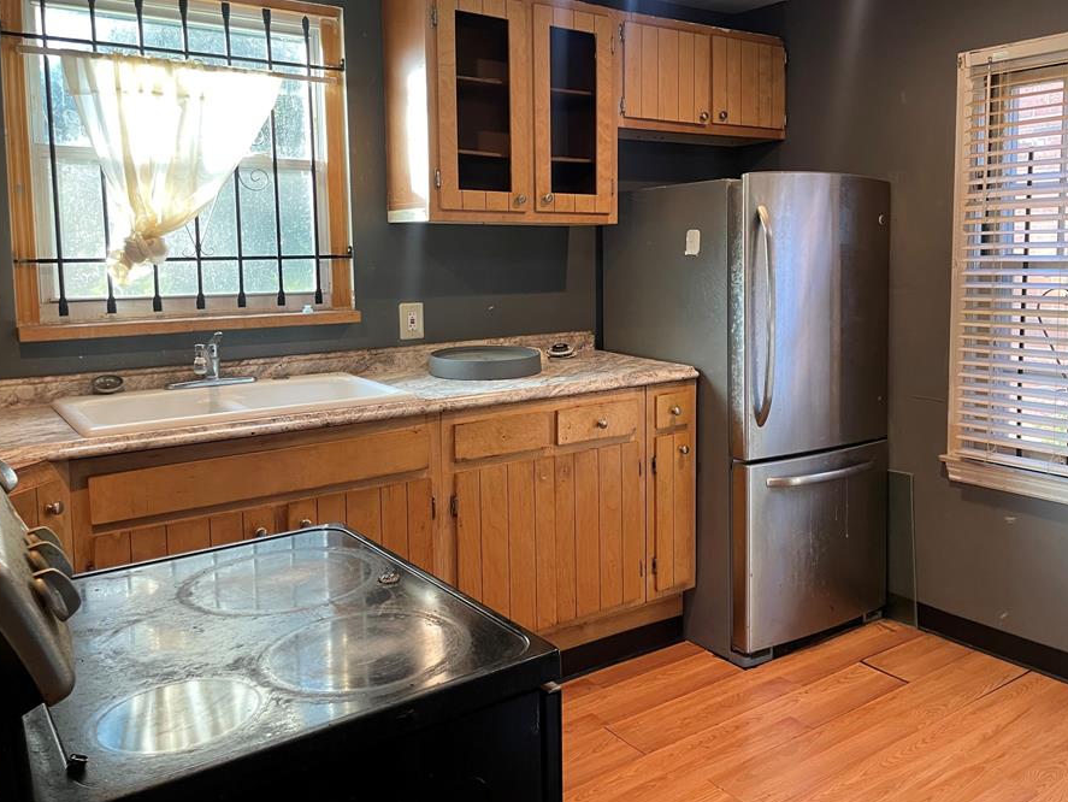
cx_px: 598
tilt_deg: -5.7
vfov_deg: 46.7
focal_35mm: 30
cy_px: 347
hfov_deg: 59.8
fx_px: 926
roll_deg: +0.0
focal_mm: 4.2
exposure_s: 1/60
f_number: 1.6
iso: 125
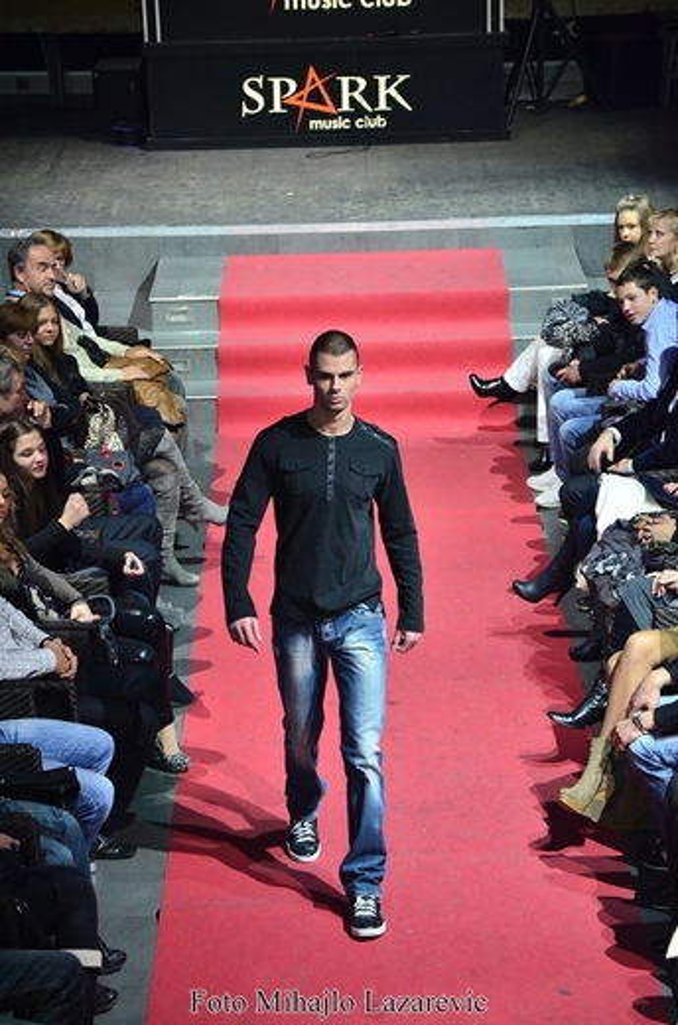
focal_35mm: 112
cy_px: 512
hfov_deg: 12.1
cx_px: 339
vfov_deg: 18.2
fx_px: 3195
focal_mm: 75
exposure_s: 1/125
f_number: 5.6
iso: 2000
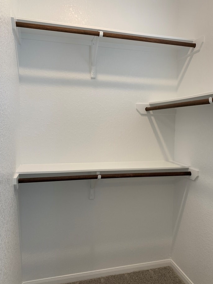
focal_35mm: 29
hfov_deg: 48.2
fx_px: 238
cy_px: 141
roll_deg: -1.2
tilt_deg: -4.3
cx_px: 114
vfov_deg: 61.6
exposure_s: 1/60
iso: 64
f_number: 1.8
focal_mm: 4.25
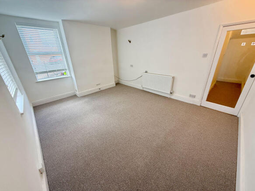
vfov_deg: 85.7
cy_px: 96
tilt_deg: -24.8
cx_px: 128
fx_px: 103
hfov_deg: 102.1
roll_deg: +2.4
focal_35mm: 14
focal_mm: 2.22
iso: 160
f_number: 2.2
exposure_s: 1/100
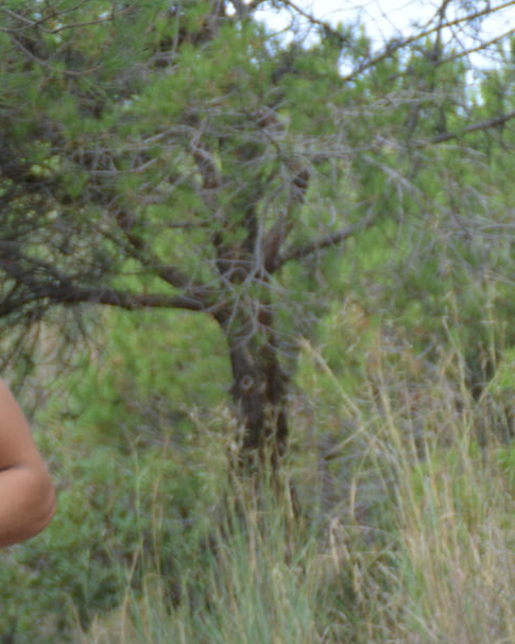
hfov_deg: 3.4
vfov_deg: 4.3
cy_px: 751
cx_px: -196
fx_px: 8602
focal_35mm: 452
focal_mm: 95
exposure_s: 1/500
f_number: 5.6
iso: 400
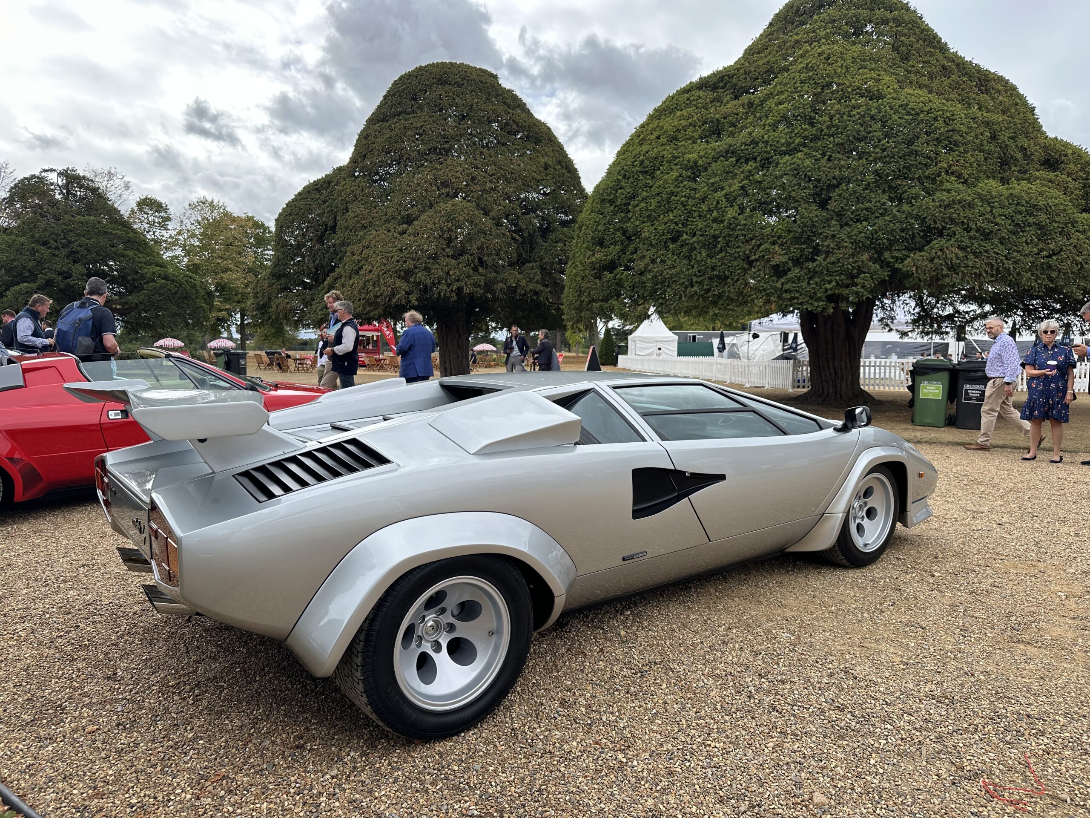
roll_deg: -1.7
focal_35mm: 24
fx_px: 756
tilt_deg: -4.6
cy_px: 409
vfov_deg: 56.8
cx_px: 545
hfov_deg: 71.6
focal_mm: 6.86
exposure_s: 1/2110
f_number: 1.78
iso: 80
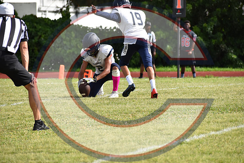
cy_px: 82
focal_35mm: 285
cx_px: 122
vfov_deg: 4.8
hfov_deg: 7.2
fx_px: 1932
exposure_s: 1/1600
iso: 400
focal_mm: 190
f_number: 6.3
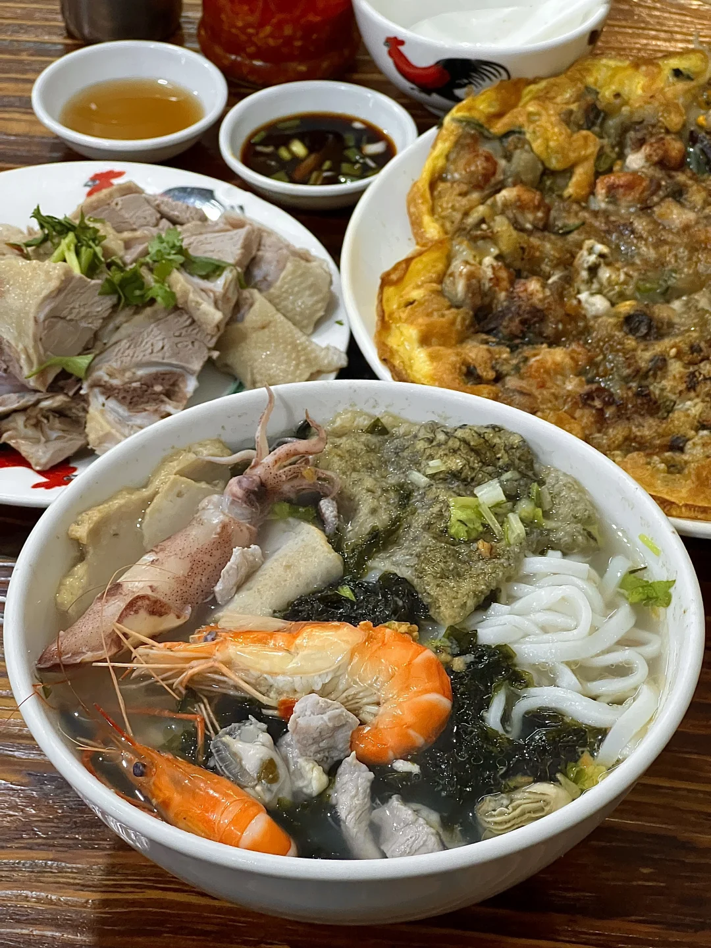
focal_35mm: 77
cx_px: 356
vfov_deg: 25.3
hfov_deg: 19.1
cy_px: 474
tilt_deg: -41.4
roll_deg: +0.6
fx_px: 2109
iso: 640
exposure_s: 1/50
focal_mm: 9
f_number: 2.8
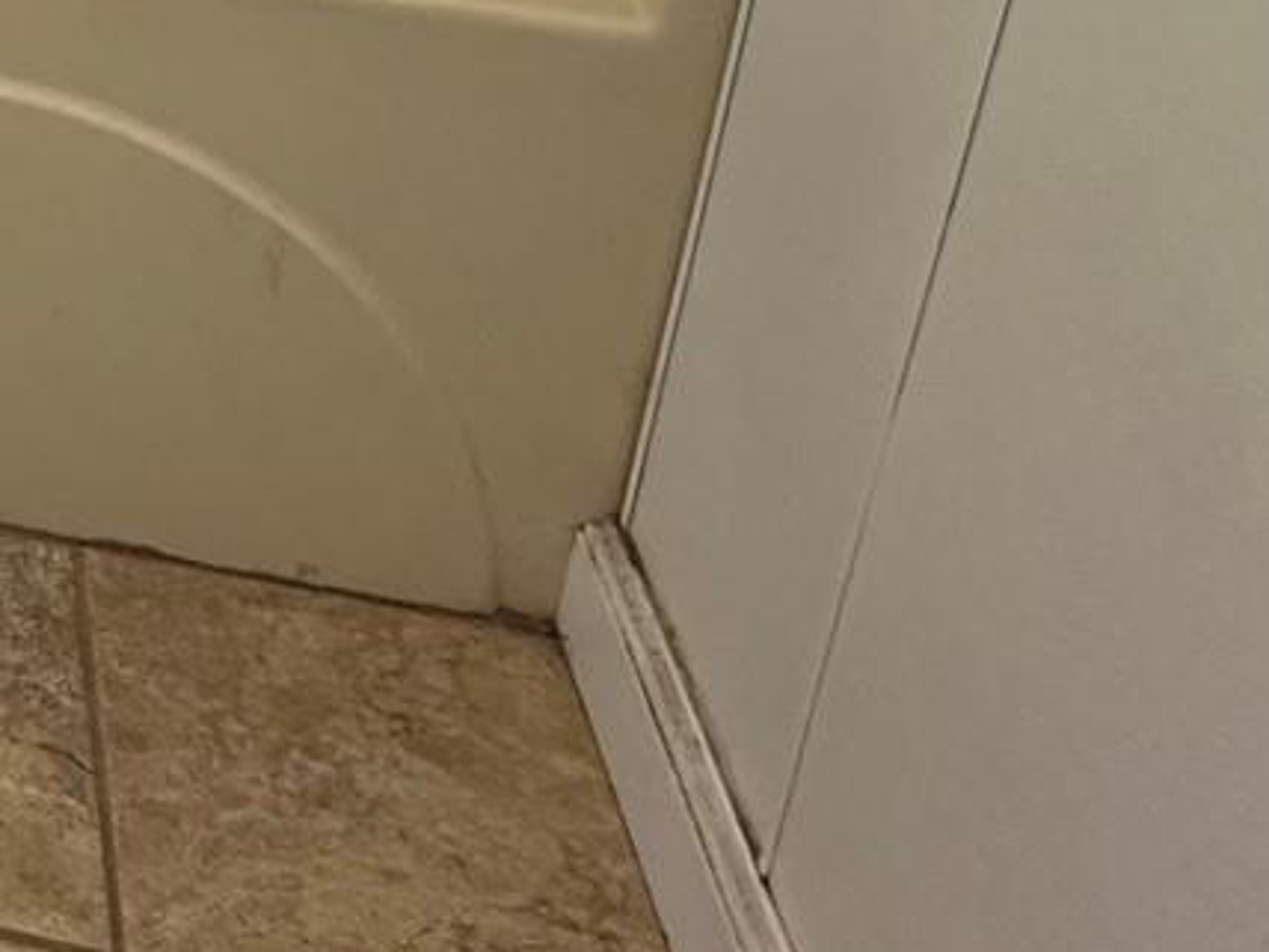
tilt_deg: -17.5
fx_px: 2456
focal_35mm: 67
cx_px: -901
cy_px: -626
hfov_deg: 21.3
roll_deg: -0.1
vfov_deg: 18.4
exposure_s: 1/60
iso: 160
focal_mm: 2.22
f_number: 2.2
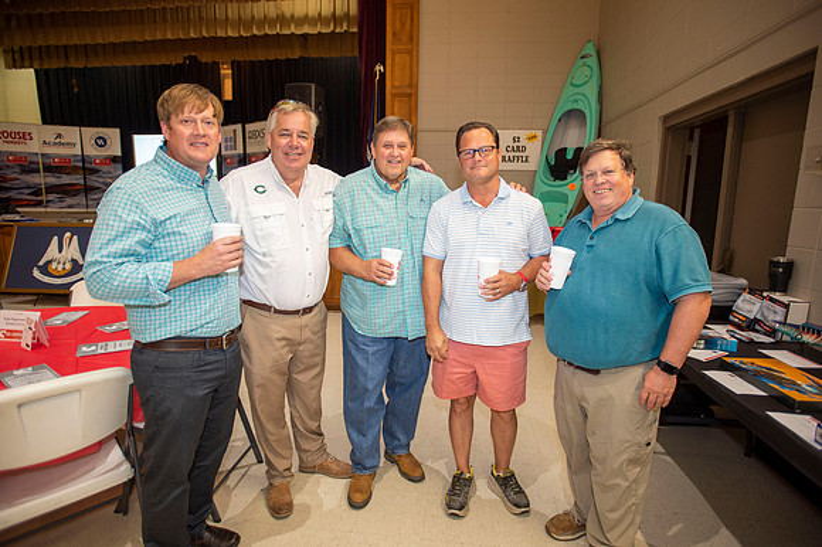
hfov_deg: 86.9
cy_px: 274
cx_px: 411
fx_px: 434
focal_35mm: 19
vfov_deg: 64.5
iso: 1250
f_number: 2.8
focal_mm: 19
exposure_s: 1/100
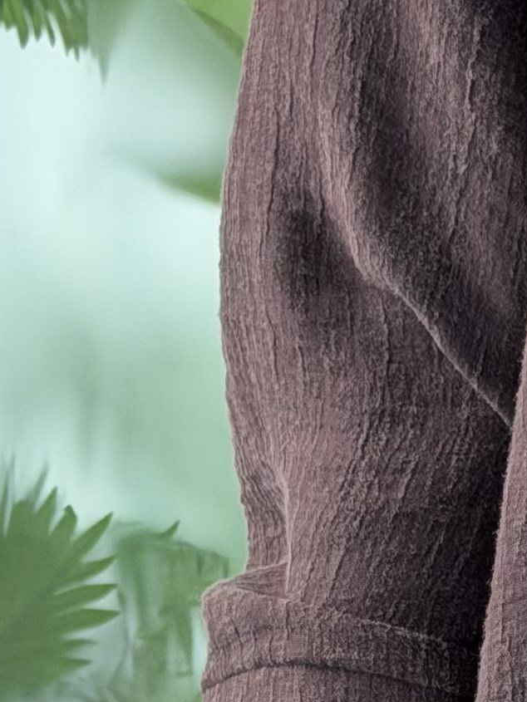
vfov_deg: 8.6
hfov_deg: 6.5
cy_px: 790
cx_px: 492
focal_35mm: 229
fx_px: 4647
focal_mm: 6.76
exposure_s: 1/136
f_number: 1.78
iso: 100
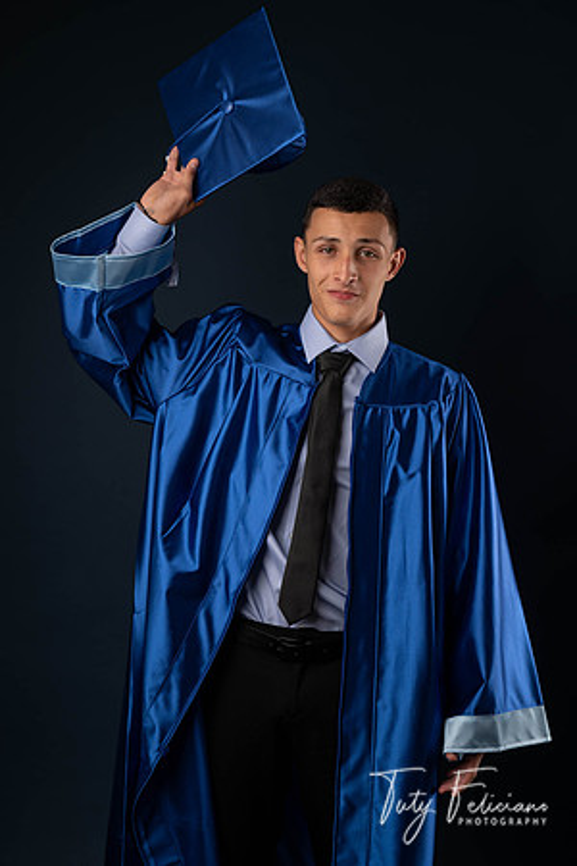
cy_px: 433
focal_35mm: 56
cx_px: 288
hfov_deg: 24.2
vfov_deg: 35.6
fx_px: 1346
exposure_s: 1/100
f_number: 5.6
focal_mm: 56
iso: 200
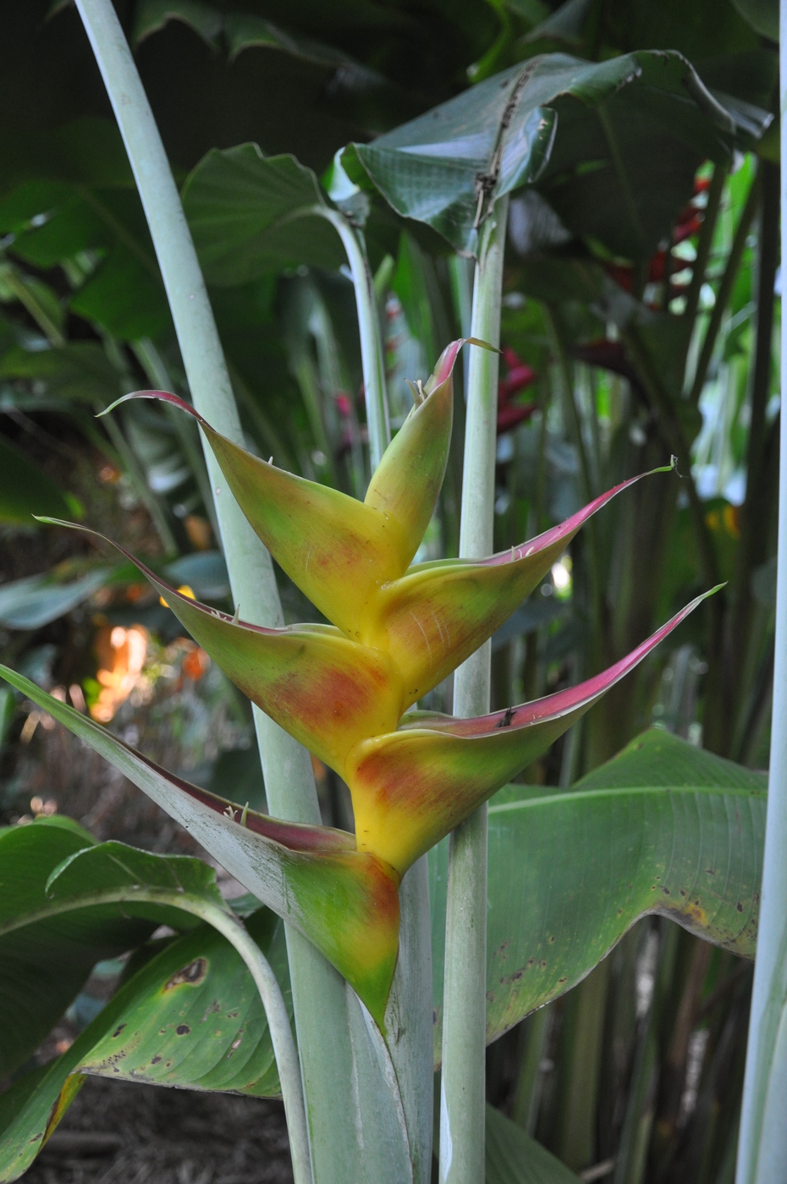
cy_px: 592
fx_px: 1233
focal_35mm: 38
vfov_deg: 51.3
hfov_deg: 35.4
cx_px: 394
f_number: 4
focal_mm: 25
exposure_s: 1/30
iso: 800
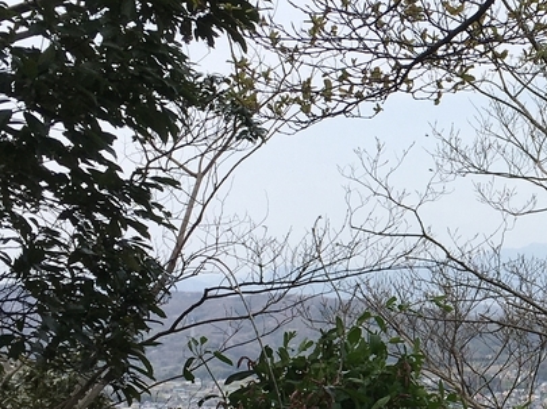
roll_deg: +1.5
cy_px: 270
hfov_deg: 21.4
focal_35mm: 86
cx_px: 627
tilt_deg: +1.1
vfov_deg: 17.1
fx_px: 1358
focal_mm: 4.15
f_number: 2.2
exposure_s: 1/1479
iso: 25
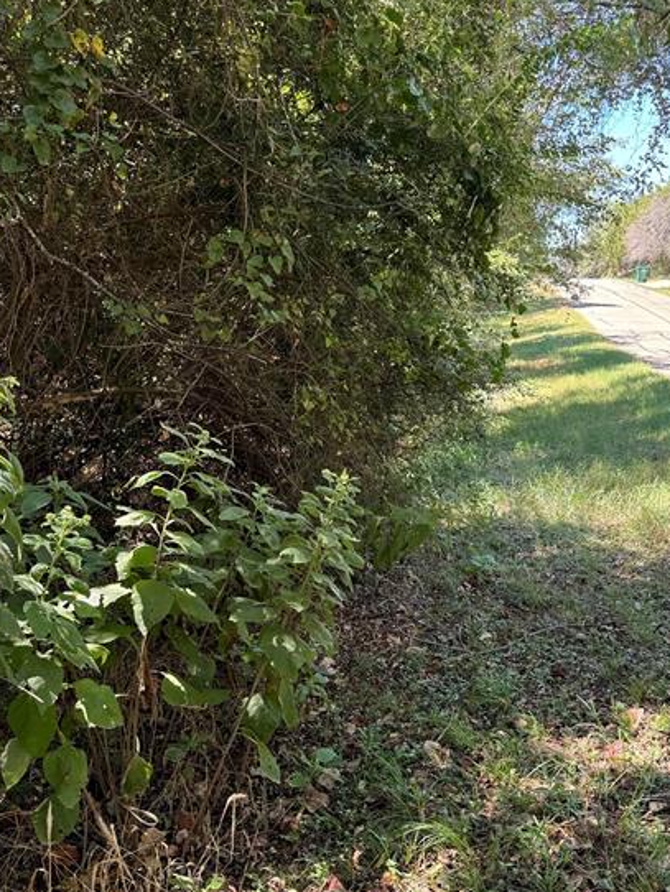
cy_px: 546
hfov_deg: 41.8
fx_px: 877
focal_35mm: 34
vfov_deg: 53.5
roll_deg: -2.4
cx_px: 352
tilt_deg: -15.2
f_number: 1.78
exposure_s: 1/149
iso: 80
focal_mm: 6.76
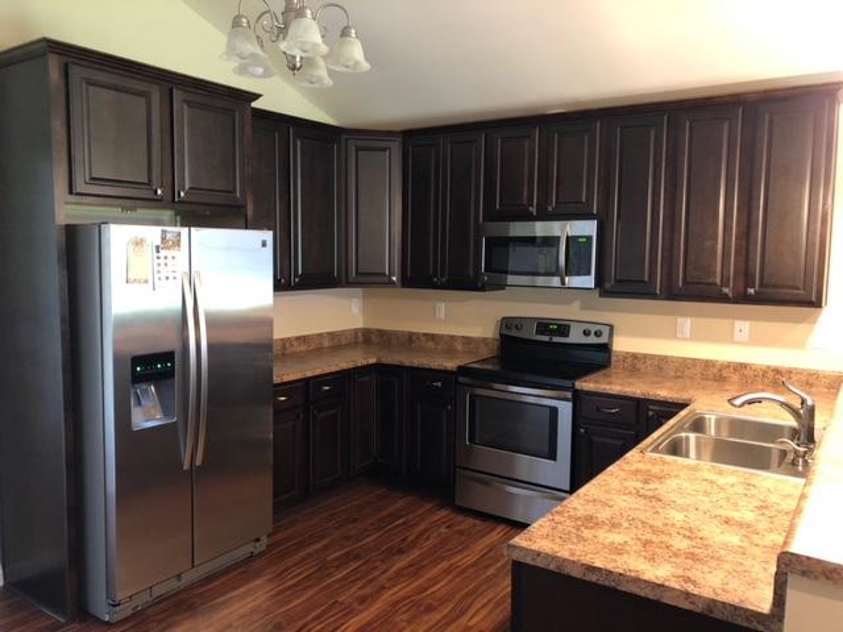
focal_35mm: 28
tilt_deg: -5.0
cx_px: 422
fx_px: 682
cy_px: 316
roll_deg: +0.2
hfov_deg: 63.4
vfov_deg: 49.7
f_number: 1.8
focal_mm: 3.99
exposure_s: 1/5
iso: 100
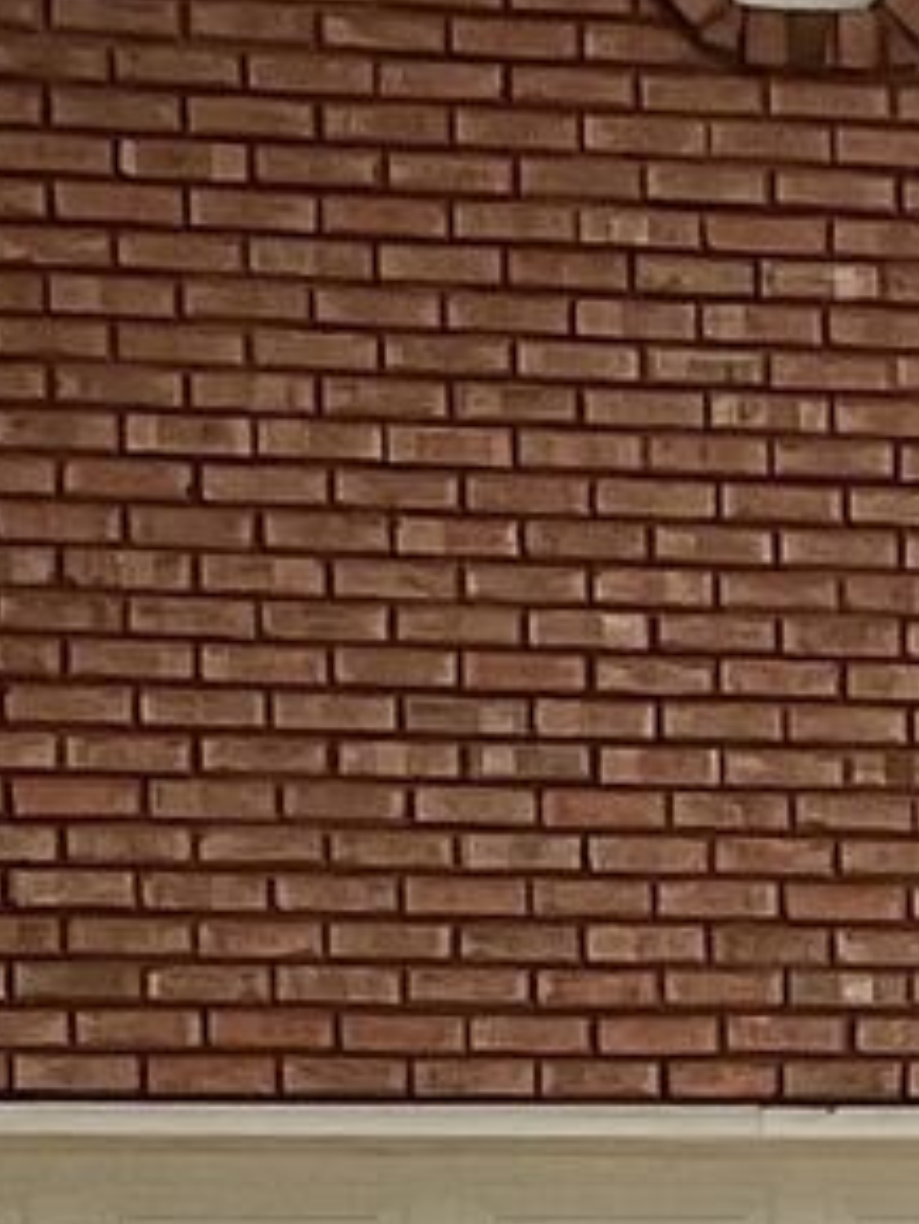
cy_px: 2469
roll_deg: +1.1
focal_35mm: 231
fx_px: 8171
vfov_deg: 8.1
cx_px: 1529
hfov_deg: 6.3
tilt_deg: -8.5
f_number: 1.8
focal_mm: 3
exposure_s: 1/1377
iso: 16
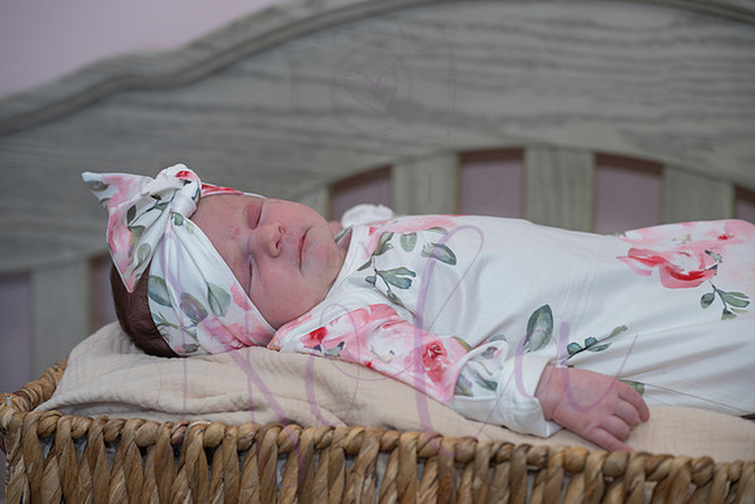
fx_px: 1684
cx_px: 368
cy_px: 246
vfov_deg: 17.0
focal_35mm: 80
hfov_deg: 25.3
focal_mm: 77
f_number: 4
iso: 800
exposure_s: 1/320
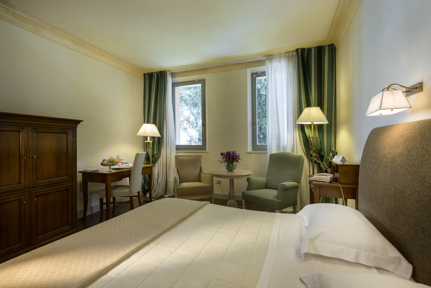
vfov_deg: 70.5
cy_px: 144
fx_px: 204
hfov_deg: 93.3
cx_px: 216
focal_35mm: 17
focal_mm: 17
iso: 100
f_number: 8
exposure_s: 1/3
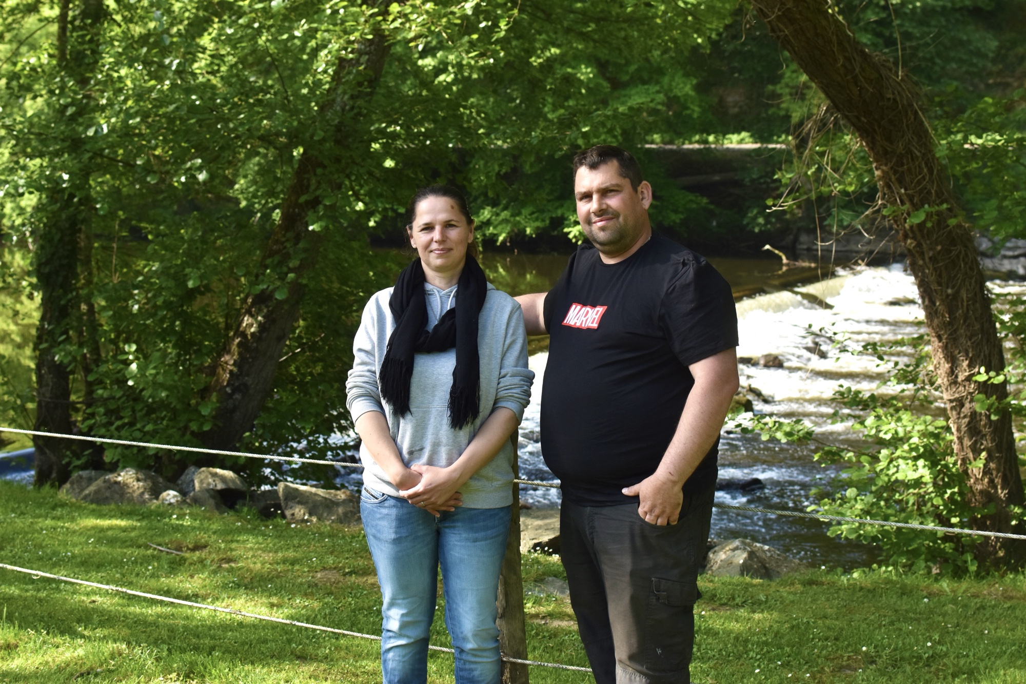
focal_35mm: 52
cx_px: 513
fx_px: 1496
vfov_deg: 25.7
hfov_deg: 37.9
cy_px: 342
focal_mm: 35
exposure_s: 1/1000
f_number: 4.5
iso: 400
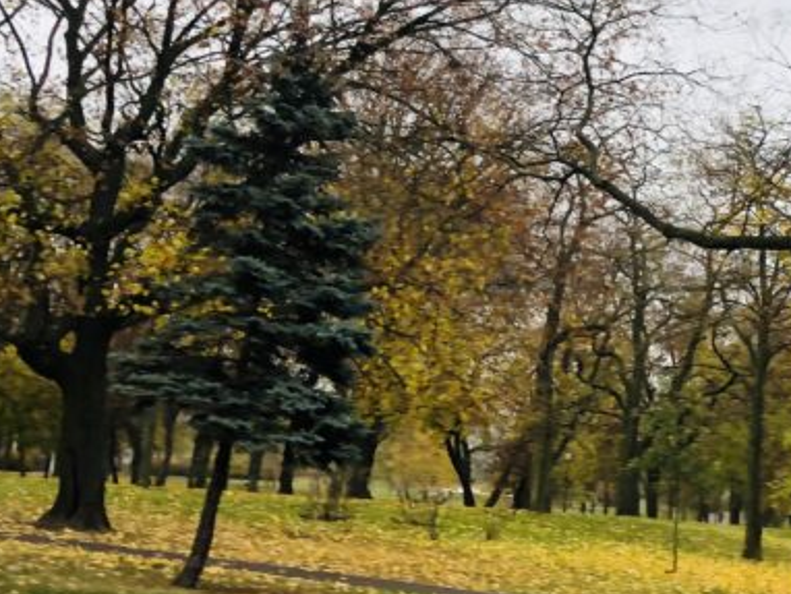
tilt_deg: +10.9
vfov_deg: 19.6
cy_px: 209
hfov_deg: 25.9
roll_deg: -6.0
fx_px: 1715
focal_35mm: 75
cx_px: 516
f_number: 1.8
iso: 20
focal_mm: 3.99
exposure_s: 1/282
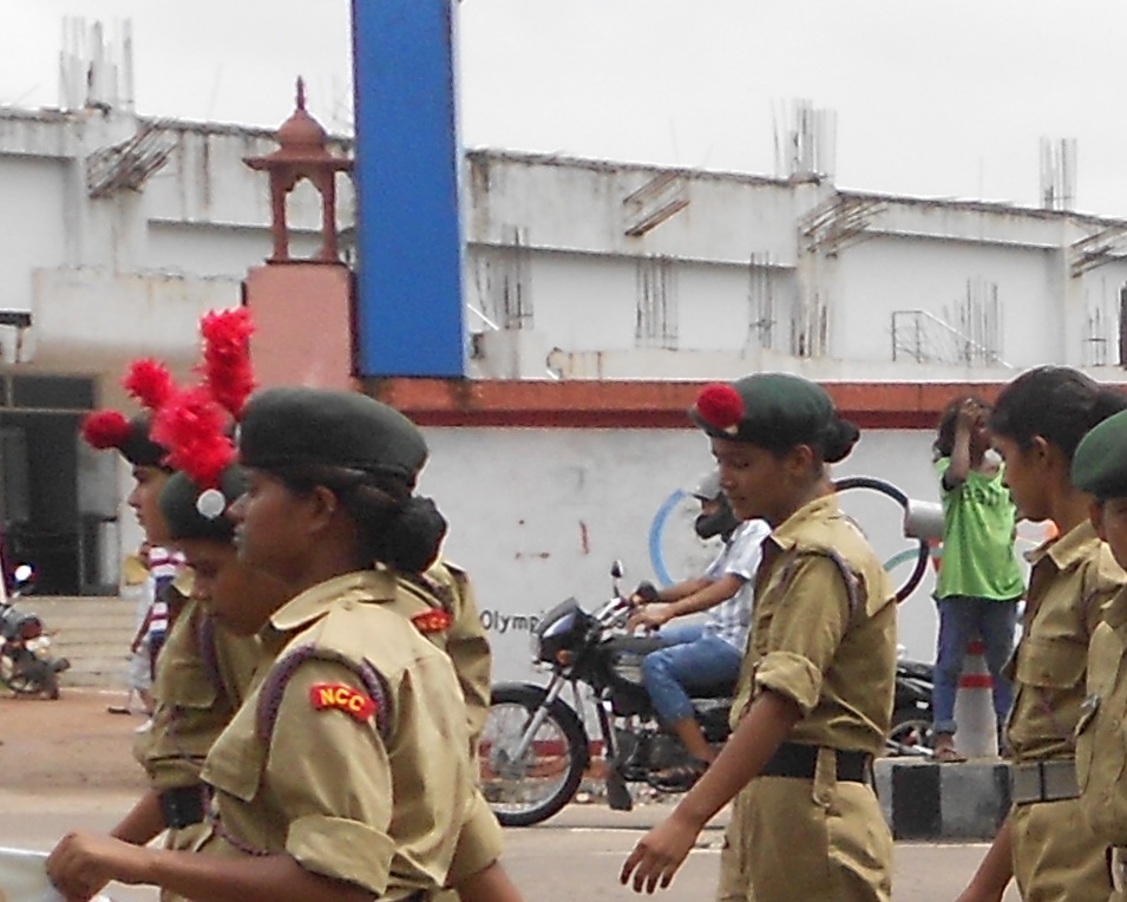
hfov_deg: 13.9
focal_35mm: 128
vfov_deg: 11.8
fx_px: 4269
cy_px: 1074
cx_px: 1784
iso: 80
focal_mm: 5.3
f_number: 3.4
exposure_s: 1/640
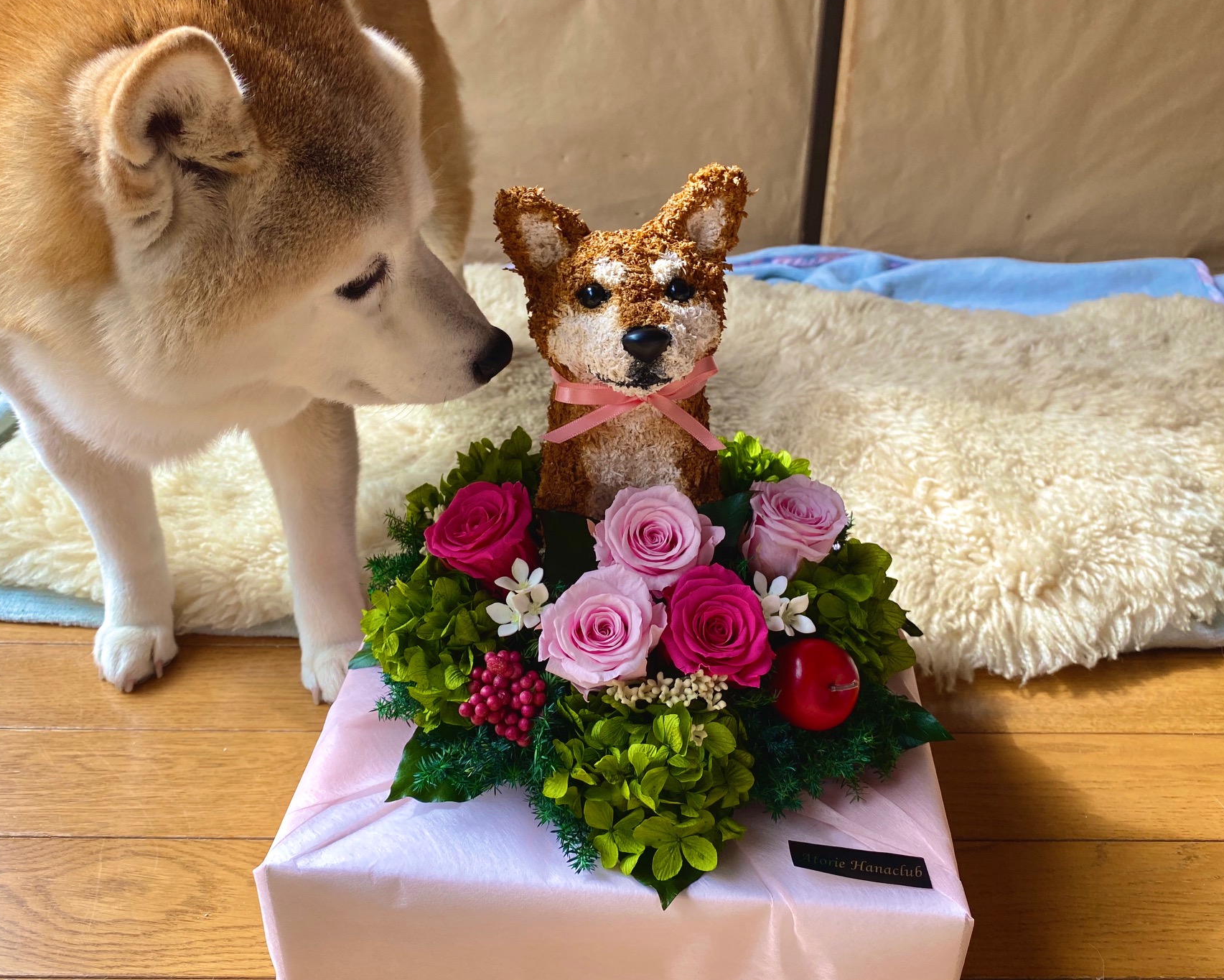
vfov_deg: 48.5
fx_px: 1087
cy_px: 464
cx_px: 579
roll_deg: -0.9
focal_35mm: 30
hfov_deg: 58.7
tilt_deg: -25.9
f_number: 1.8
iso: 32
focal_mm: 4.25
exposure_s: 1/479
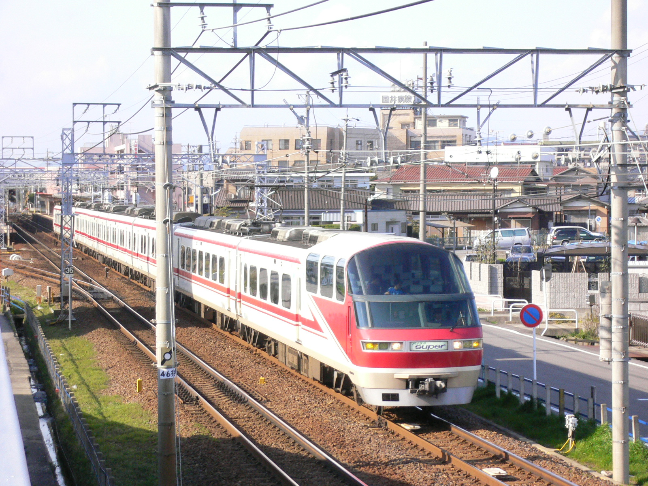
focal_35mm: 105
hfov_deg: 18.7
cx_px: 324
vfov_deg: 14.1
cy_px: 243
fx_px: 1966
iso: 200
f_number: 5
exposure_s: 1/400
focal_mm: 17.4
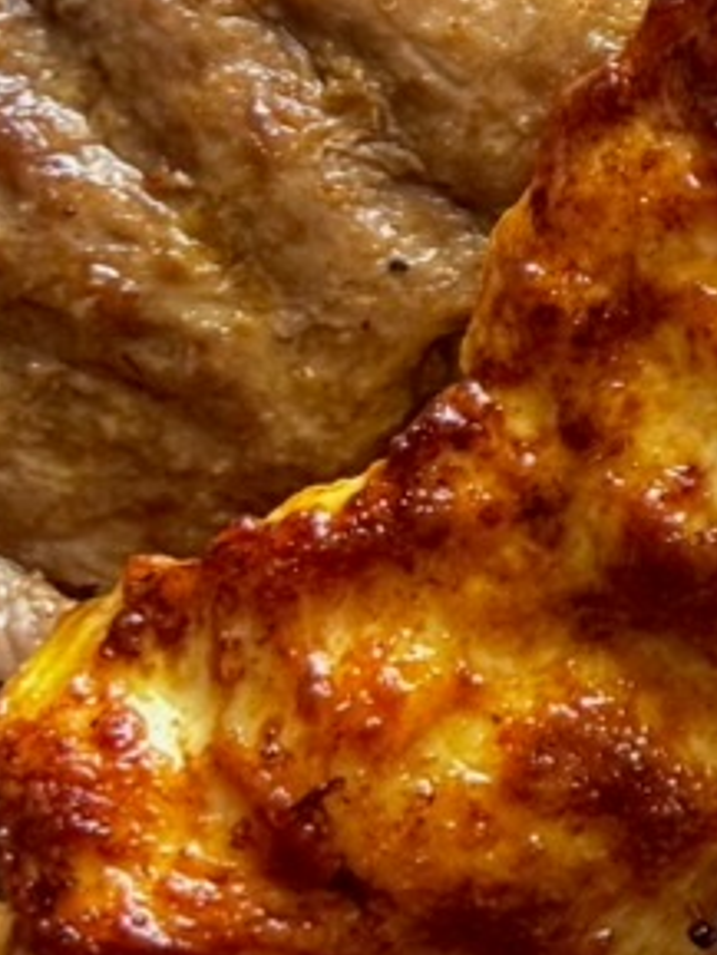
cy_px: 254
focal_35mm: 170
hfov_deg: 8.1
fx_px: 4691
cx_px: 1645
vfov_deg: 11.6
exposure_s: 1/50
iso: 100
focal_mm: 6.76
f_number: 1.78
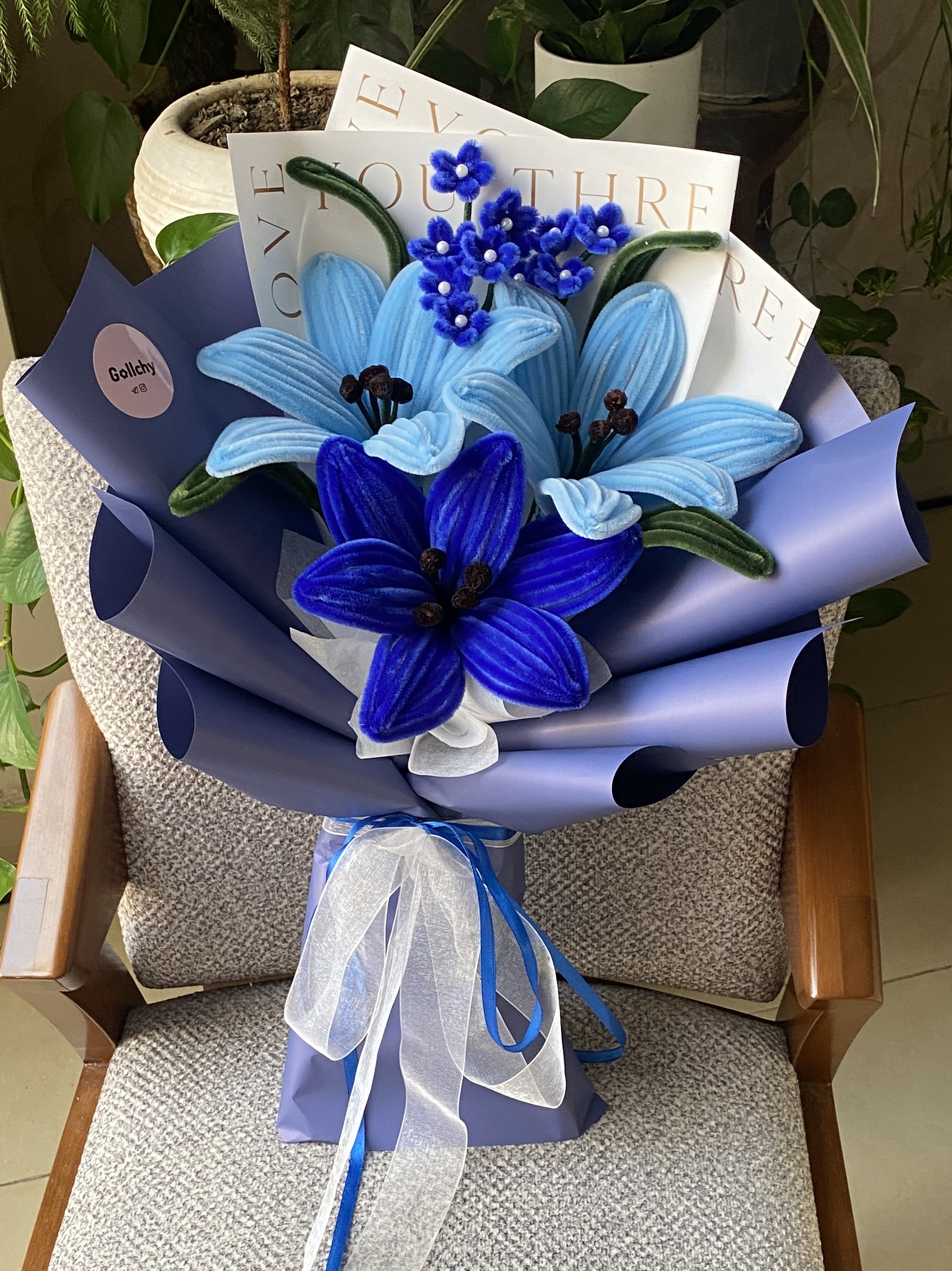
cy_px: 636
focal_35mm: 26
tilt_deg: -38.3
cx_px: 476
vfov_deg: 67.3
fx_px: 954
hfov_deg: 53.1
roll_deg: +3.6
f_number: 1.8
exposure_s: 1/60
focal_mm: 4.25
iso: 125
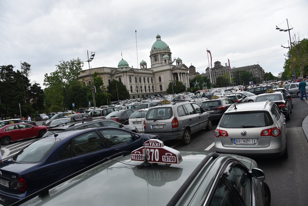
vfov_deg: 53.1
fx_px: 205
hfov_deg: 73.7
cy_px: 103
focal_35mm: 24
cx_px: 154
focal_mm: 24
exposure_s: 1/2500
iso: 500
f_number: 5.6
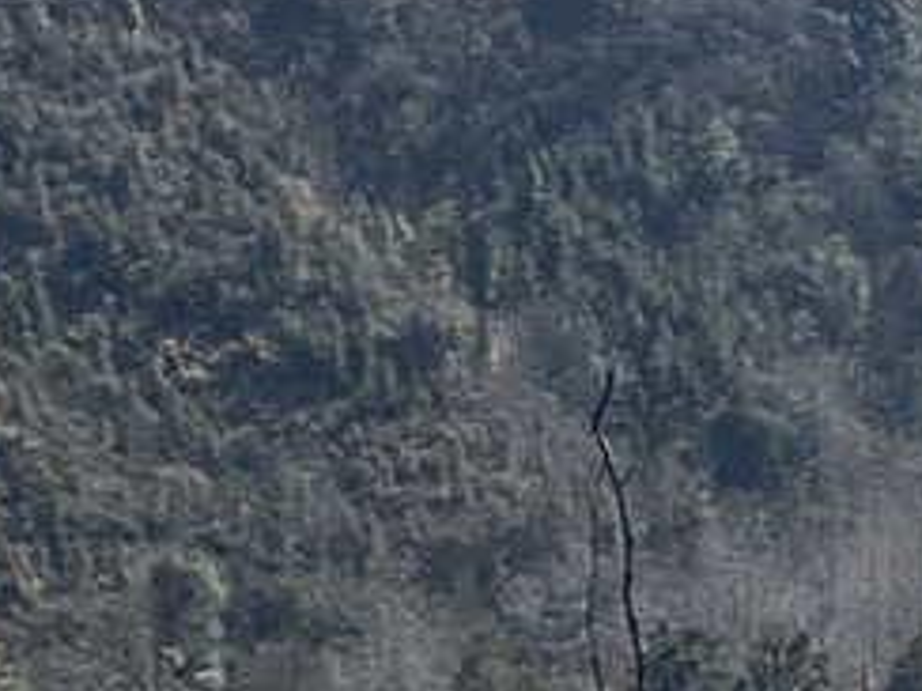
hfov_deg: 8.1
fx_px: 5673
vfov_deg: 6.9
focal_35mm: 213
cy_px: -57
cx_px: 2660
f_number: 1.6
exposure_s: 1/6173
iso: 50
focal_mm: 5.1
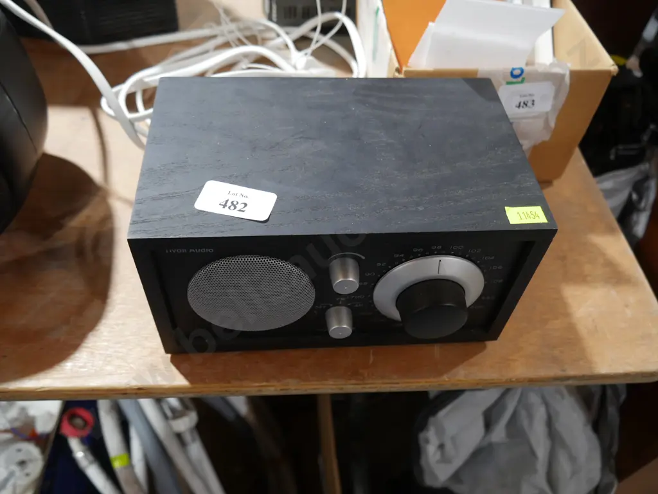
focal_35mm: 28
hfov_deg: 63.4
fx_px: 532
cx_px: 329
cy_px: 247
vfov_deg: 49.7
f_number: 3.5
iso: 800
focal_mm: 14
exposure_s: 1/60
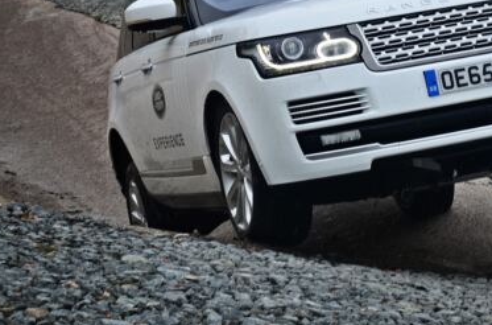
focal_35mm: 134
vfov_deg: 10.1
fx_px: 1825
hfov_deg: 15.2
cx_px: 401
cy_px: 102
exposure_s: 1/50
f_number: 13
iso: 200
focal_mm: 52
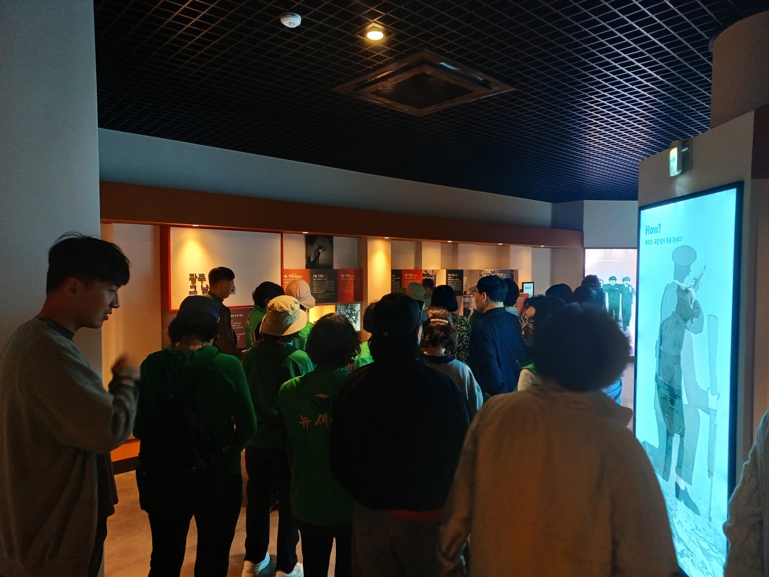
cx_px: 384
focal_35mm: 23
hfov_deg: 73.9
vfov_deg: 58.9
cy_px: 288
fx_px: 511
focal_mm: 5.06
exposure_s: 1/40
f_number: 1.8
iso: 200
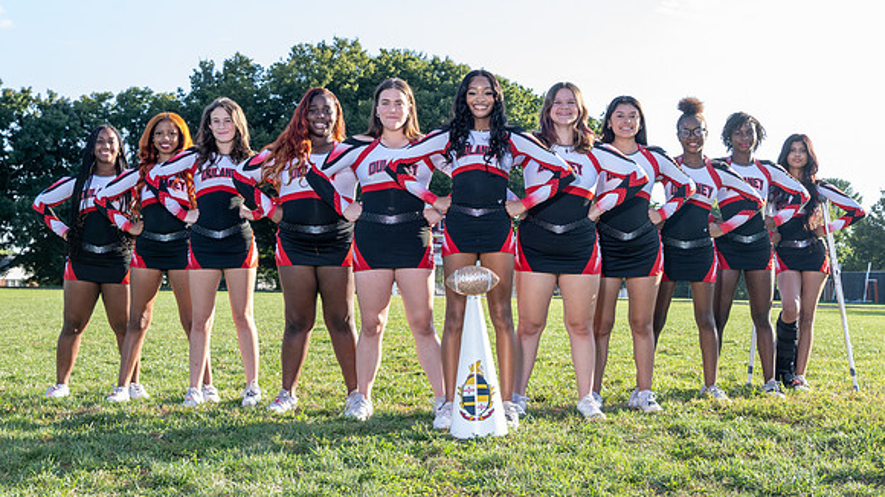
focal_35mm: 55
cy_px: 214
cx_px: 499
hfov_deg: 37.5
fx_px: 1301
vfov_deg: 21.6
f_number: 7.1
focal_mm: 36
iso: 200
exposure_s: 1/125
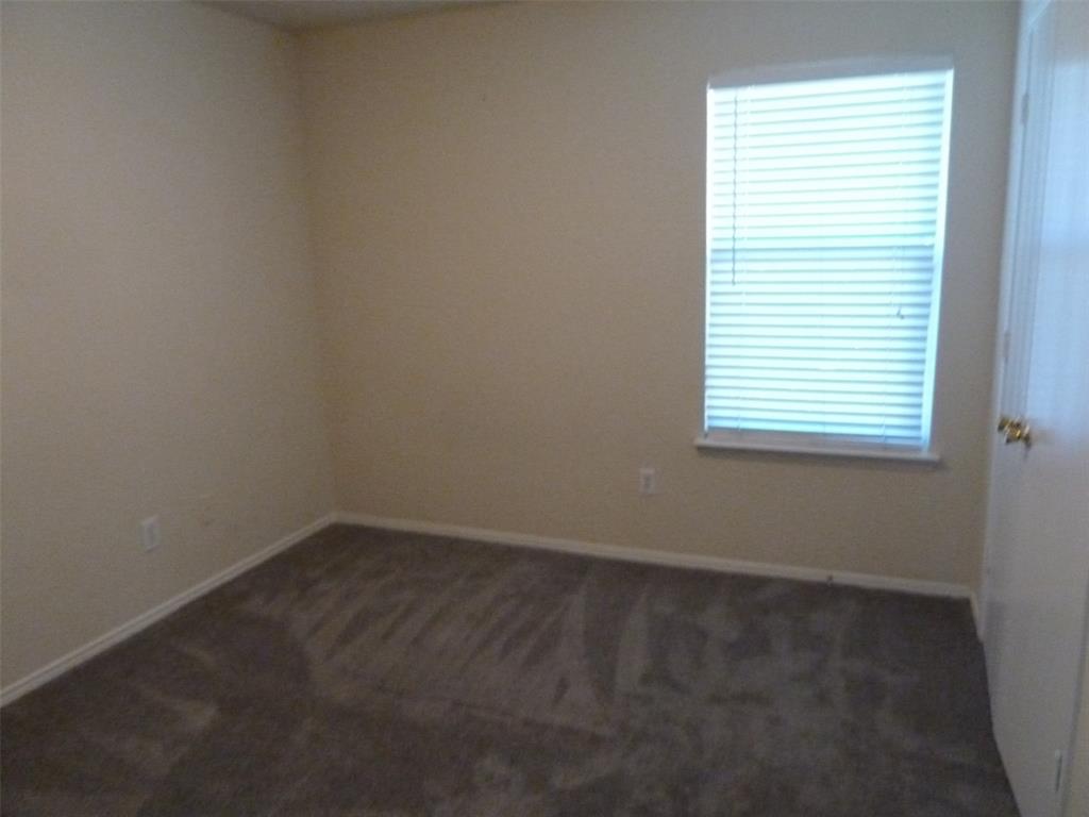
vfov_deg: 54.9
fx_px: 786
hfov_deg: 69.4
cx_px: 544
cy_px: 408
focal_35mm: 25
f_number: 3.3
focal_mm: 4.1
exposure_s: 1/50
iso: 800
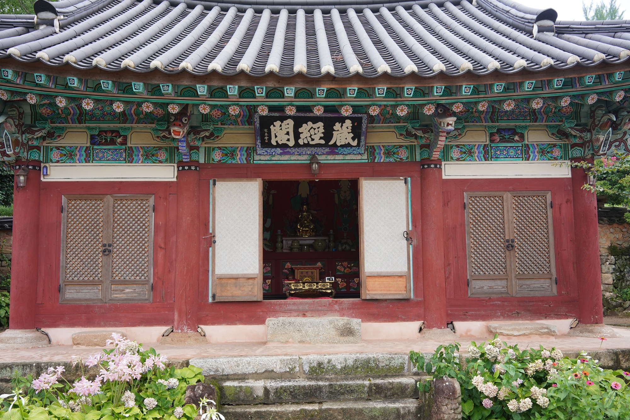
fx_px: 613
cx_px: 315
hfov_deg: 54.4
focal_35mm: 35
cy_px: 210
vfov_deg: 37.9
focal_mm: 35
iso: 800
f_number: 13
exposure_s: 1/100
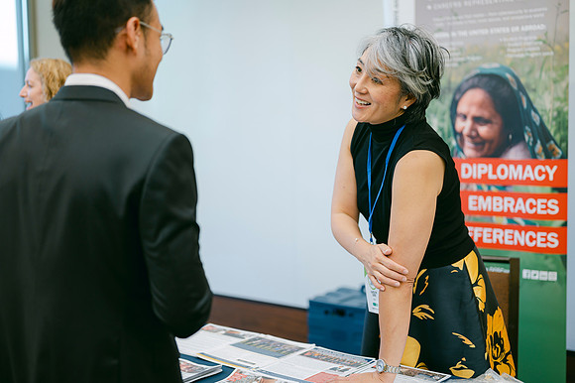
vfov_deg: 27.0
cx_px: 288
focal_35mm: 50
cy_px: 192
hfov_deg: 39.6
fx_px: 798
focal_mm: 50
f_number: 2
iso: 200
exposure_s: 1/125
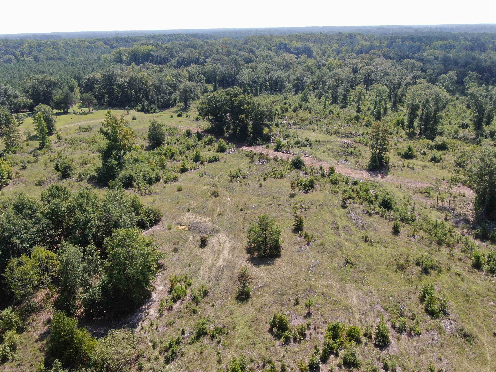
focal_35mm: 29
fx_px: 416
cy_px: 186
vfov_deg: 48.2
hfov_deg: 61.7
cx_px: 248
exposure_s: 1/640
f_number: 3
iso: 100
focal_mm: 5.11
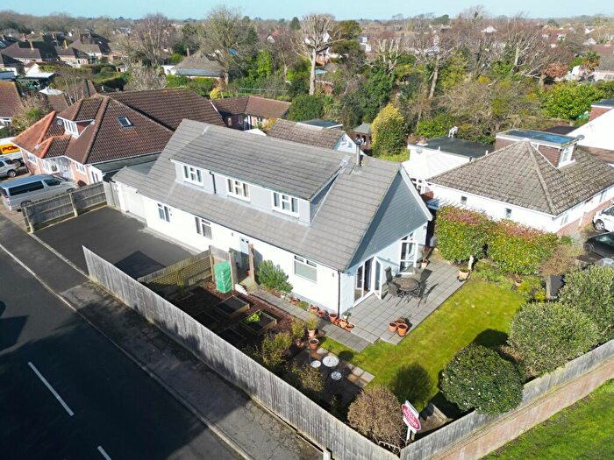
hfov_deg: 71.6
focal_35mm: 24
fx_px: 426
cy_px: 230
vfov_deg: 56.8
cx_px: 307
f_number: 1.7
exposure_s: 1/2000
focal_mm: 6.7
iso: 200
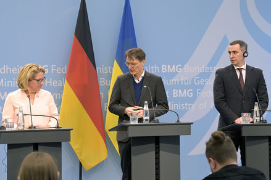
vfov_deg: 12.1
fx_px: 850
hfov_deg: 18.1
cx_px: 137
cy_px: 89
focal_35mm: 113
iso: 2500
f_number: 6.3
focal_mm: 110
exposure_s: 1/200
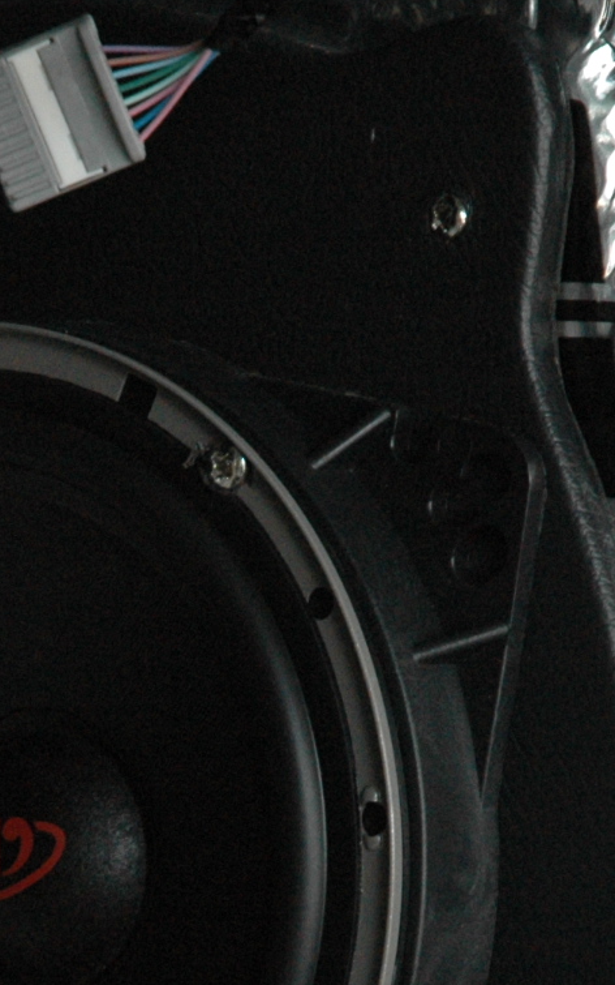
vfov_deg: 6.6
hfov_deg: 4.1
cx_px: 31
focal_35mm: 317
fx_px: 8499
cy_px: 865
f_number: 4.5
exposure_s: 1/160
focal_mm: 70
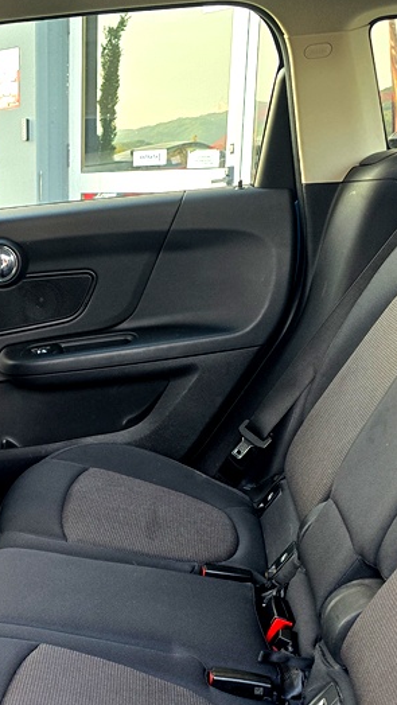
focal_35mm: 49
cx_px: -61
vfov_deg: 41.3
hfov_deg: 22.8
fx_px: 916
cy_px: 498
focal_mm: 6.3
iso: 250
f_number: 1.7
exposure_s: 1/100
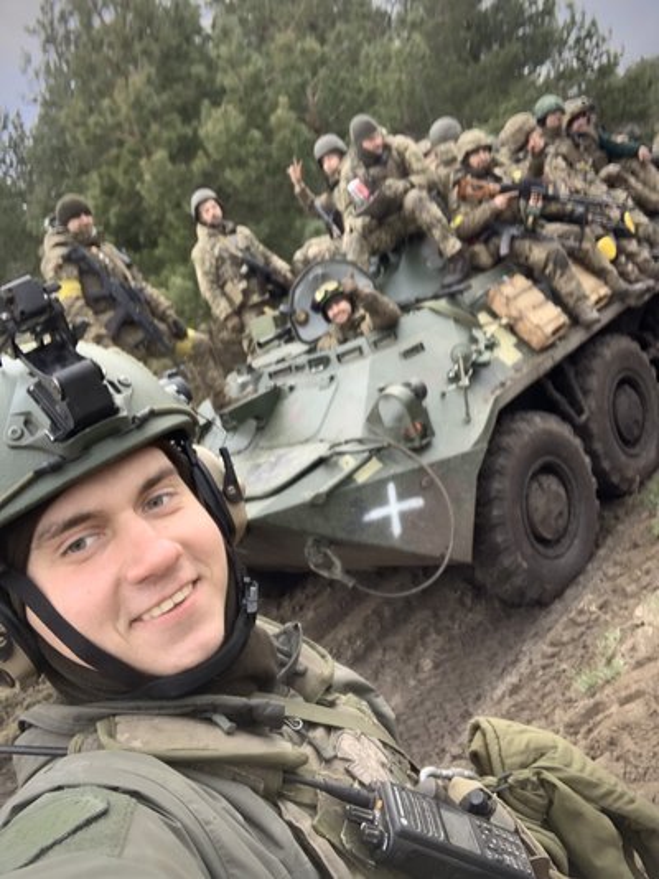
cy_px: 440
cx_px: 330
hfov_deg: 44.2
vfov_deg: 56.8
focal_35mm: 32
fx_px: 812
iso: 50
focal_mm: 2.87
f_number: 2.2
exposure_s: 1/121
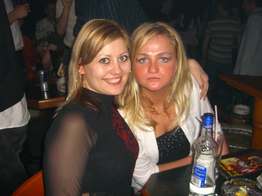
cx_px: 131
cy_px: 98
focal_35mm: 38
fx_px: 288
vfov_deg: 37.7
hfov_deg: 49.0
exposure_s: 1/60
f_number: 2.8
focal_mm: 7.9
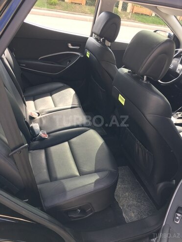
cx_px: 91
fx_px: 203
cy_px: 121
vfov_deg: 61.7
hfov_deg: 48.2
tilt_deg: -29.1
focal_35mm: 29
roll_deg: -10.7
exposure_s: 1/115
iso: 25
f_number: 2.2
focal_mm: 4.15
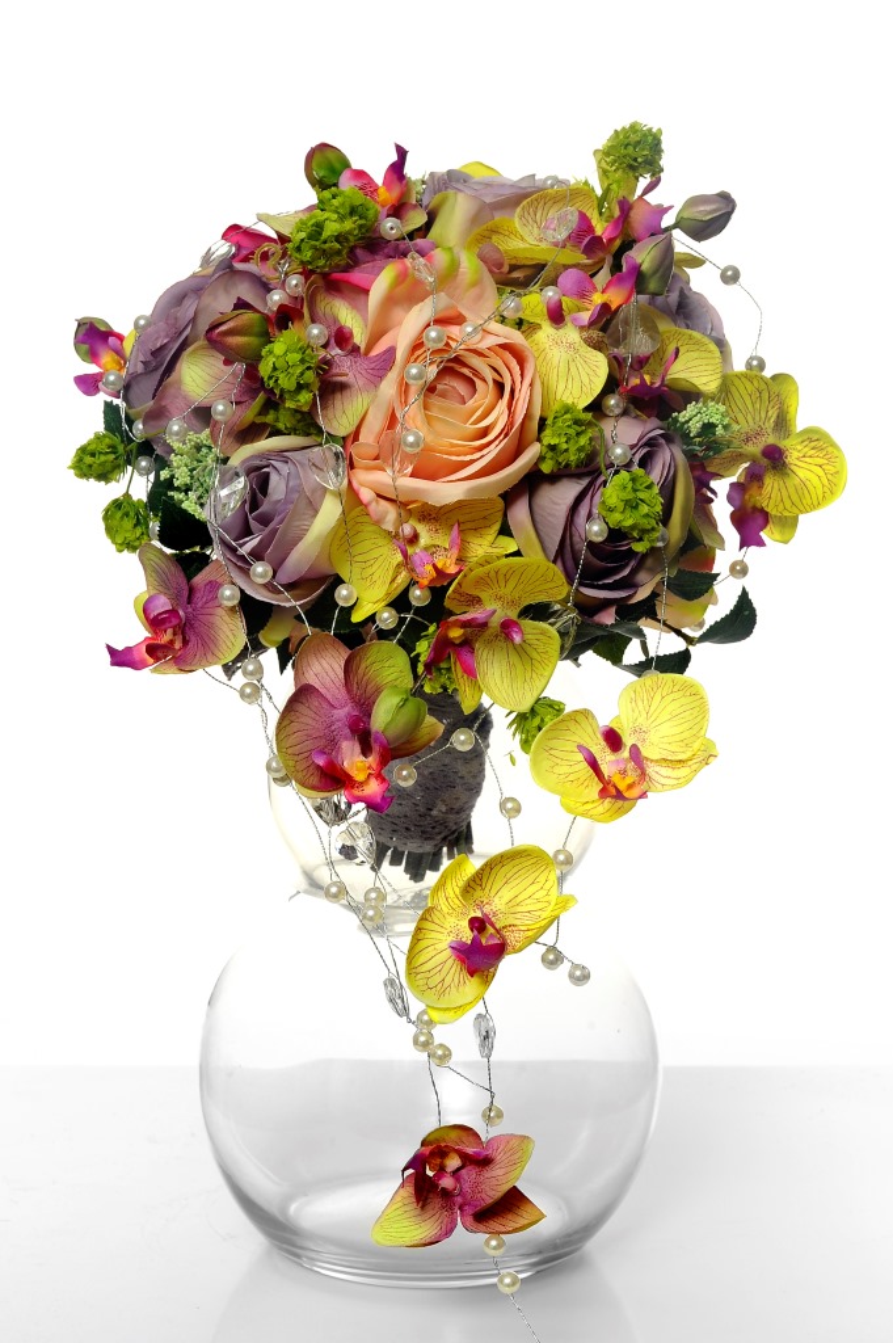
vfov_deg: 39.6
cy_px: 672
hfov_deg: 26.9
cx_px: 446
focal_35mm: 50
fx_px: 1863
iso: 200
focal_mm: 50
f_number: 13
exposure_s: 1/160
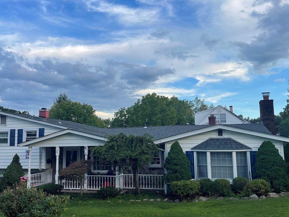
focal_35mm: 34
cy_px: 102
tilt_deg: +6.2
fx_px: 284
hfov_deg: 53.9
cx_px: 130
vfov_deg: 41.8
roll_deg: +0.1
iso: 32
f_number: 1.6
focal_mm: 5.1
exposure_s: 1/1087
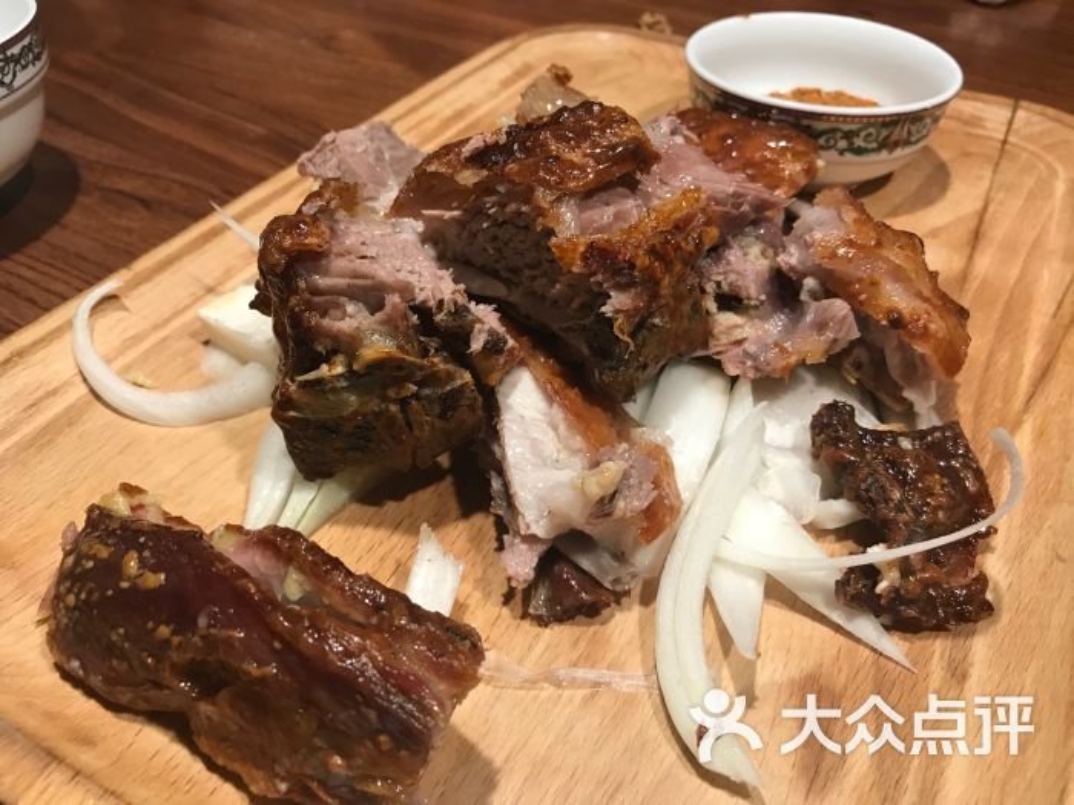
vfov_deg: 49.7
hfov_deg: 63.4
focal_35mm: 28
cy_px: 402
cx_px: 537
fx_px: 869
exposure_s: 1/20
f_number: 1.8
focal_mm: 3.99
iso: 40
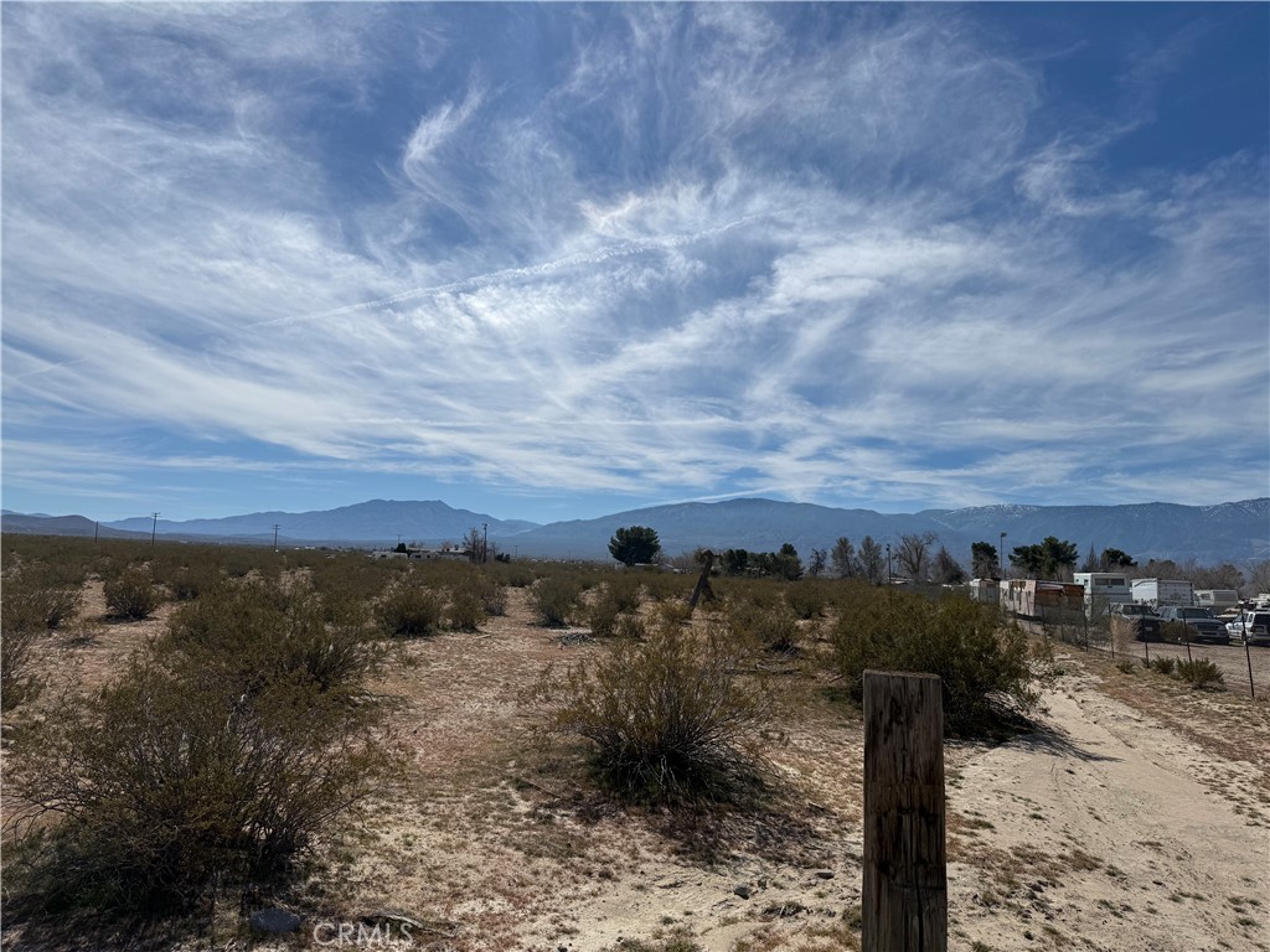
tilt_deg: +7.2
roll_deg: -2.7
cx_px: 635
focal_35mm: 24
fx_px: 881
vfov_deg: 56.8
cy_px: 476
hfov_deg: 71.6
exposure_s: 1/14286
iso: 64
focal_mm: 6.76
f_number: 1.78
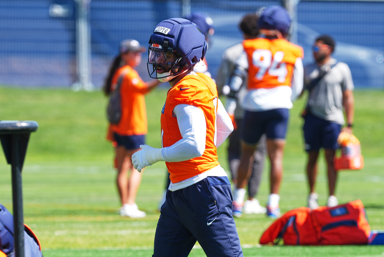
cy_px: 128
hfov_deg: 2.3
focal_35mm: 900
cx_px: 192
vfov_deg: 1.5
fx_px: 9608
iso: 200
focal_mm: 600
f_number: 8
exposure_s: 1/320
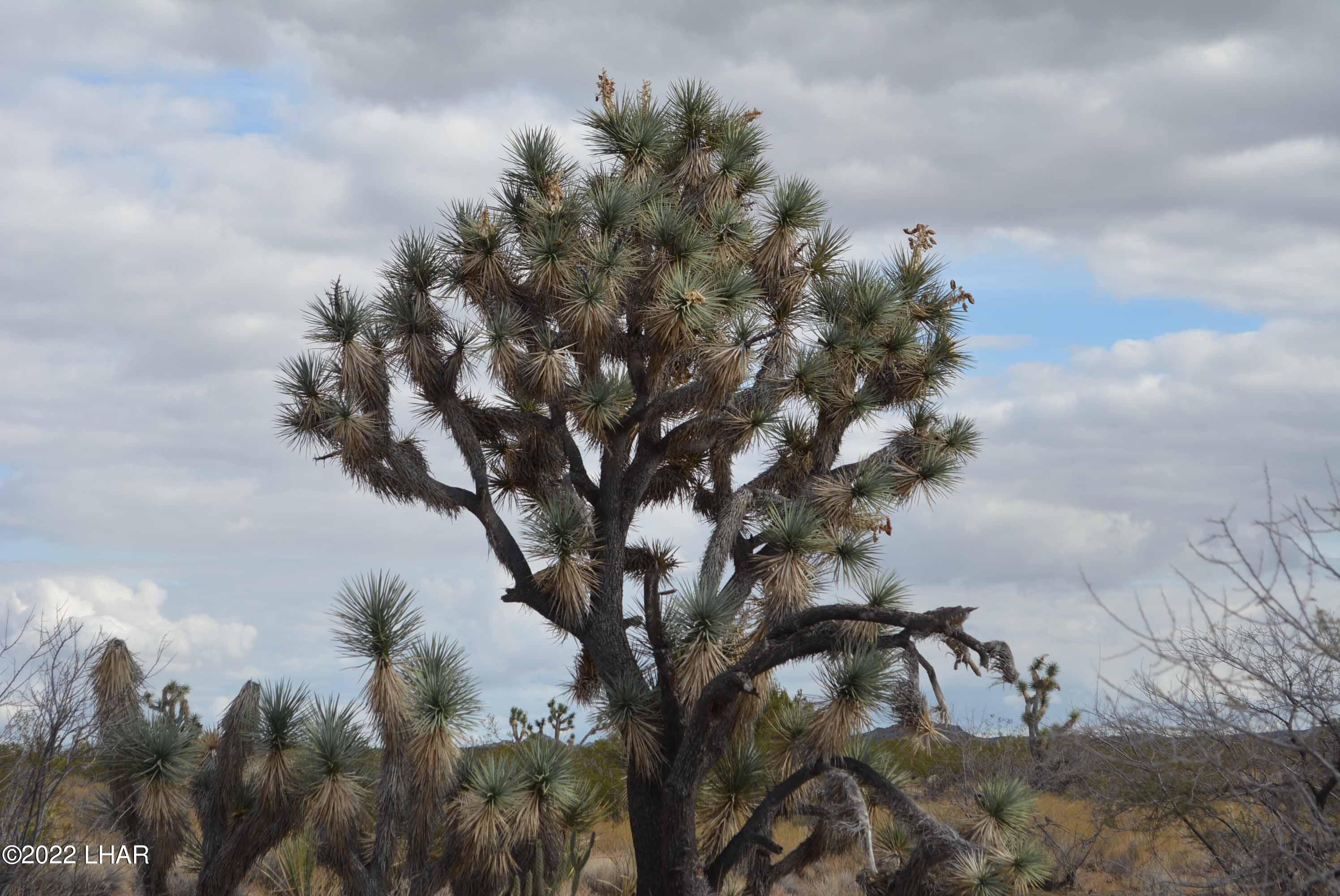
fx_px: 3073
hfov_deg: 24.6
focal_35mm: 82
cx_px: 670
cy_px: 448
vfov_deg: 16.6
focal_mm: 55
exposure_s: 1/250
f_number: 8
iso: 100
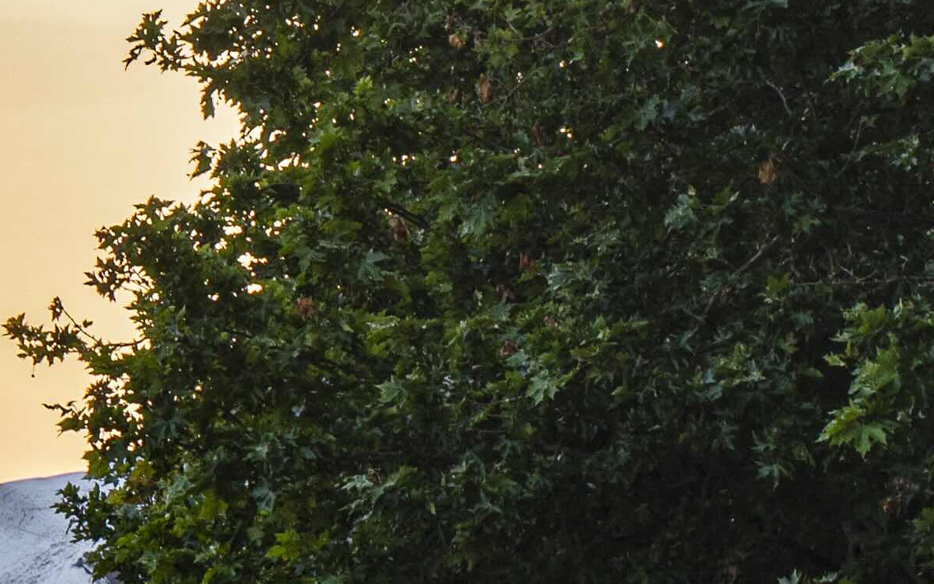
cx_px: -247
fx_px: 9368
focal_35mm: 368
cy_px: 914
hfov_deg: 5.7
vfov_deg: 3.6
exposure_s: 1/100
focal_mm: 56
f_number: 8
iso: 250
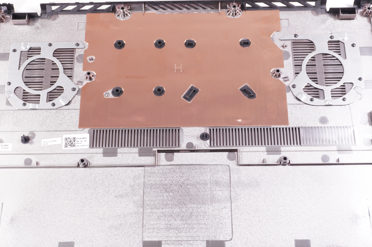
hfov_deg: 35.1
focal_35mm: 57
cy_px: 124
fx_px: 589
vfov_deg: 23.7
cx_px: 181
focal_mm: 28
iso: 500
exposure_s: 1/125
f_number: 5.6
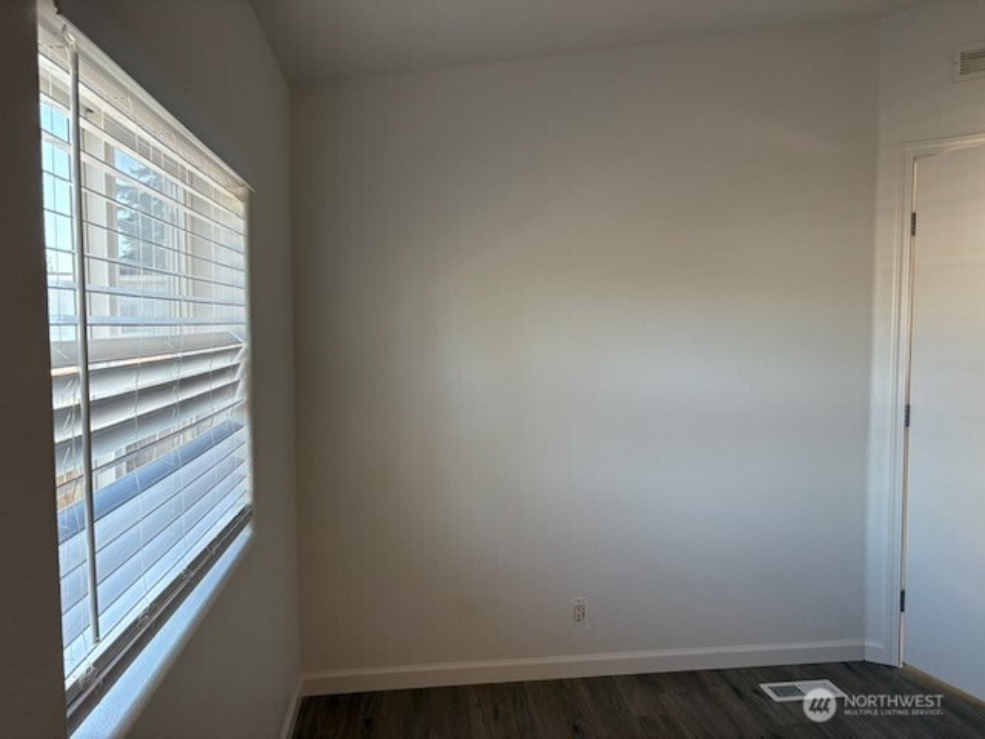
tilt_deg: -1.1
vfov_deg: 53.1
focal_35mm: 26
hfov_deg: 67.3
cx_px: 492
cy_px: 370
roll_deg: +0.6
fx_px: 740
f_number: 1.6
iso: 80
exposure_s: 1/121
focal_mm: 5.96
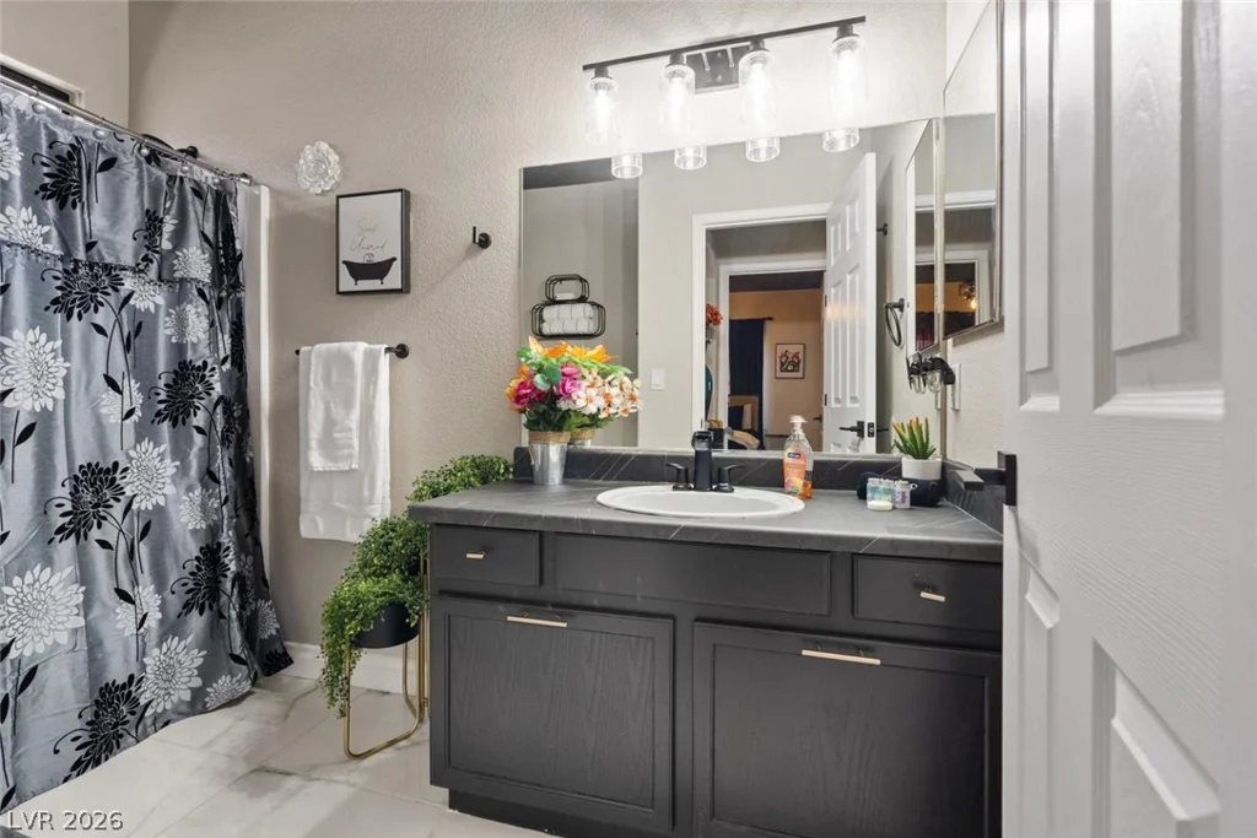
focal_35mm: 16
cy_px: 419
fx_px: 559
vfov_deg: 73.8
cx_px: 628
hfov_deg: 96.7
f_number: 8
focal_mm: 16
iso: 800
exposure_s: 1/1.25
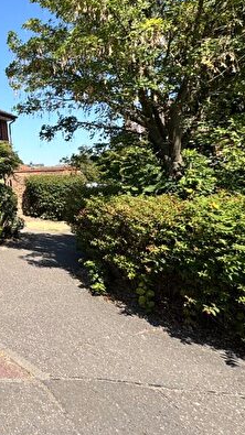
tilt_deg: +6.0
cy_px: 153
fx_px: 312
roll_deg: +2.8
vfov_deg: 68.3
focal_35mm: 27
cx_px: -104
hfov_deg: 29.8
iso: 40
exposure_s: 1/1323
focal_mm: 2.22
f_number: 2.2
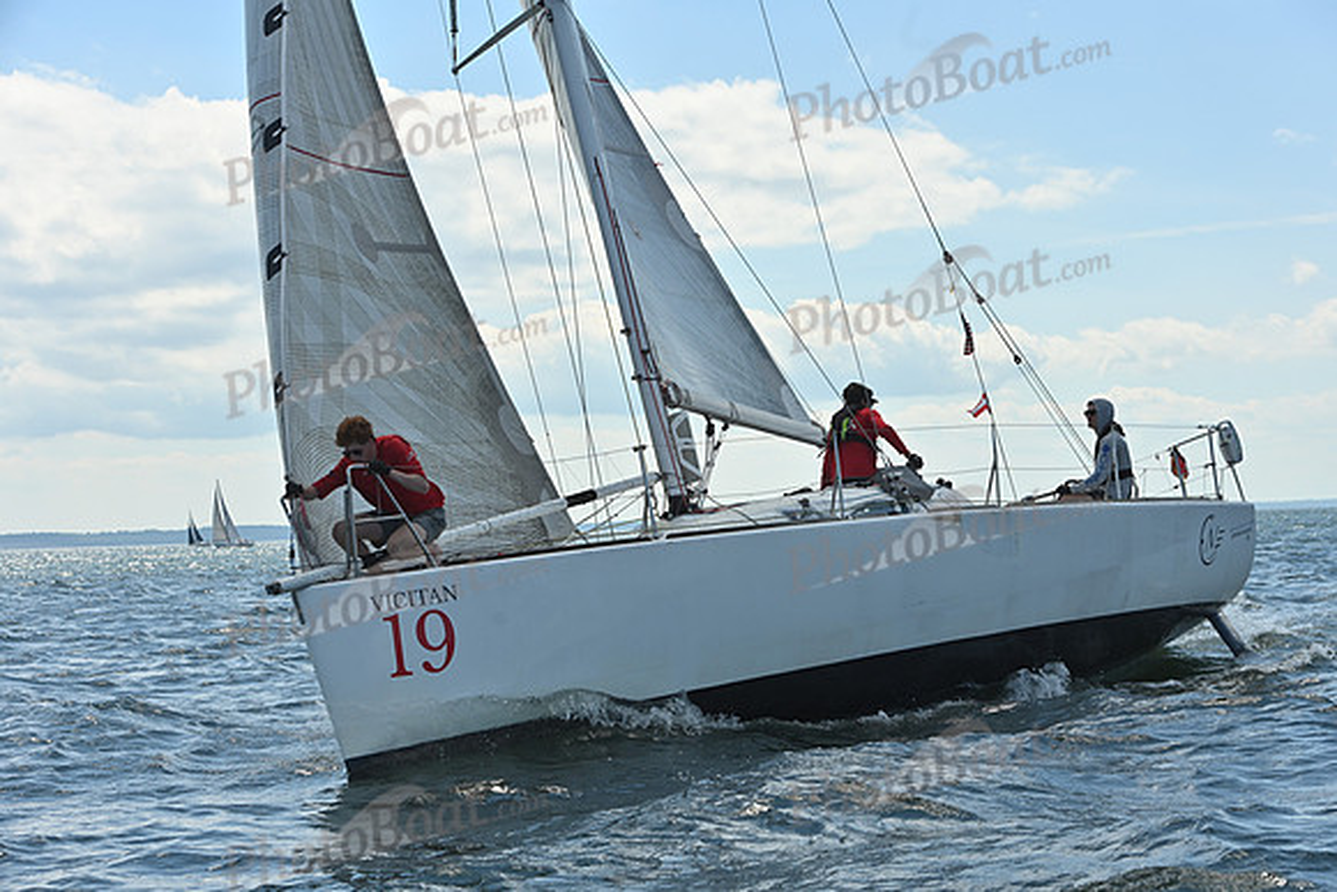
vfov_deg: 19.5
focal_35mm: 70
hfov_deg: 28.8
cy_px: 446
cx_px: 668
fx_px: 2600
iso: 250
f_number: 8
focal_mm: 70
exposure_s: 1/1250
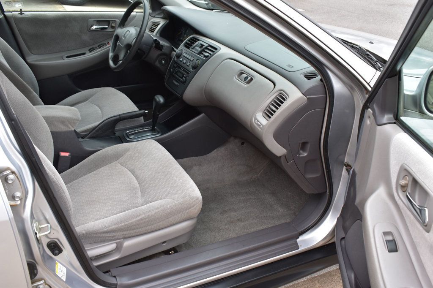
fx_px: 415
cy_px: 144
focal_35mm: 34
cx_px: 216
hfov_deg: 55.1
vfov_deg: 38.3
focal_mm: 23
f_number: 9
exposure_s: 1/100
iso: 400
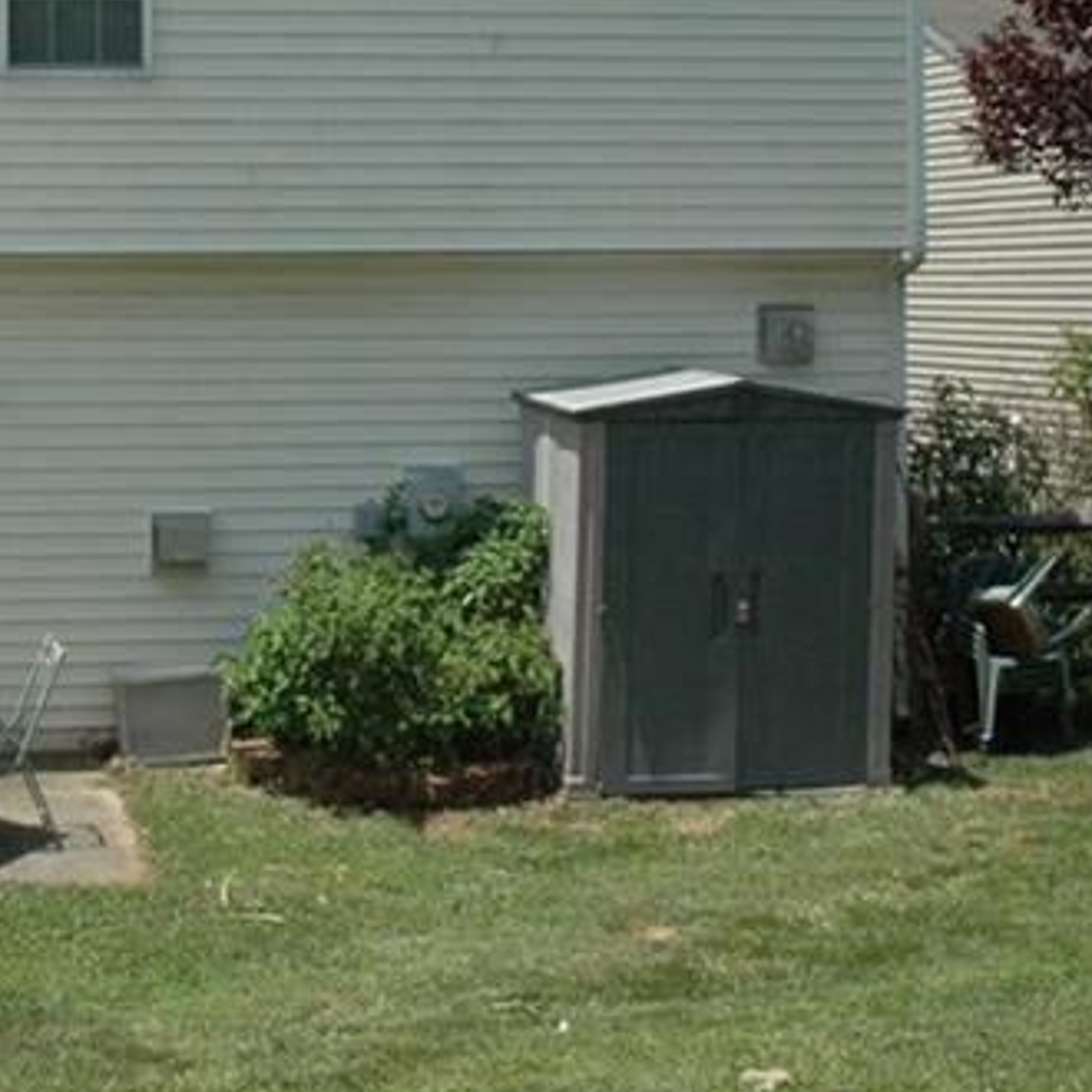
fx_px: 2534
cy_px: 197
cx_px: 258
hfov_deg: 24.0
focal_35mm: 71
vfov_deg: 23.9
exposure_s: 1/500
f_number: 11
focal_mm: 18
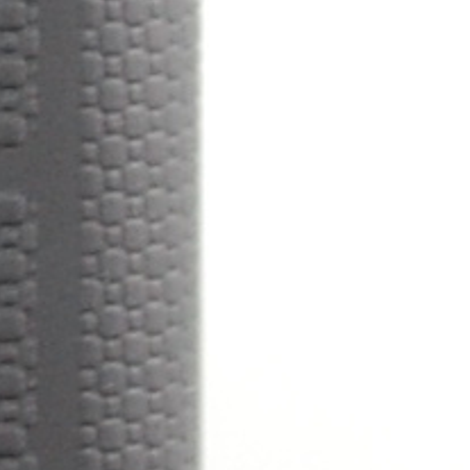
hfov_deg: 3.4
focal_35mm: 500
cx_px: -781
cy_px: -645
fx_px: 7681
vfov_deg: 3.5
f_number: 5.3
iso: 720
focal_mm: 36
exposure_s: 1/30
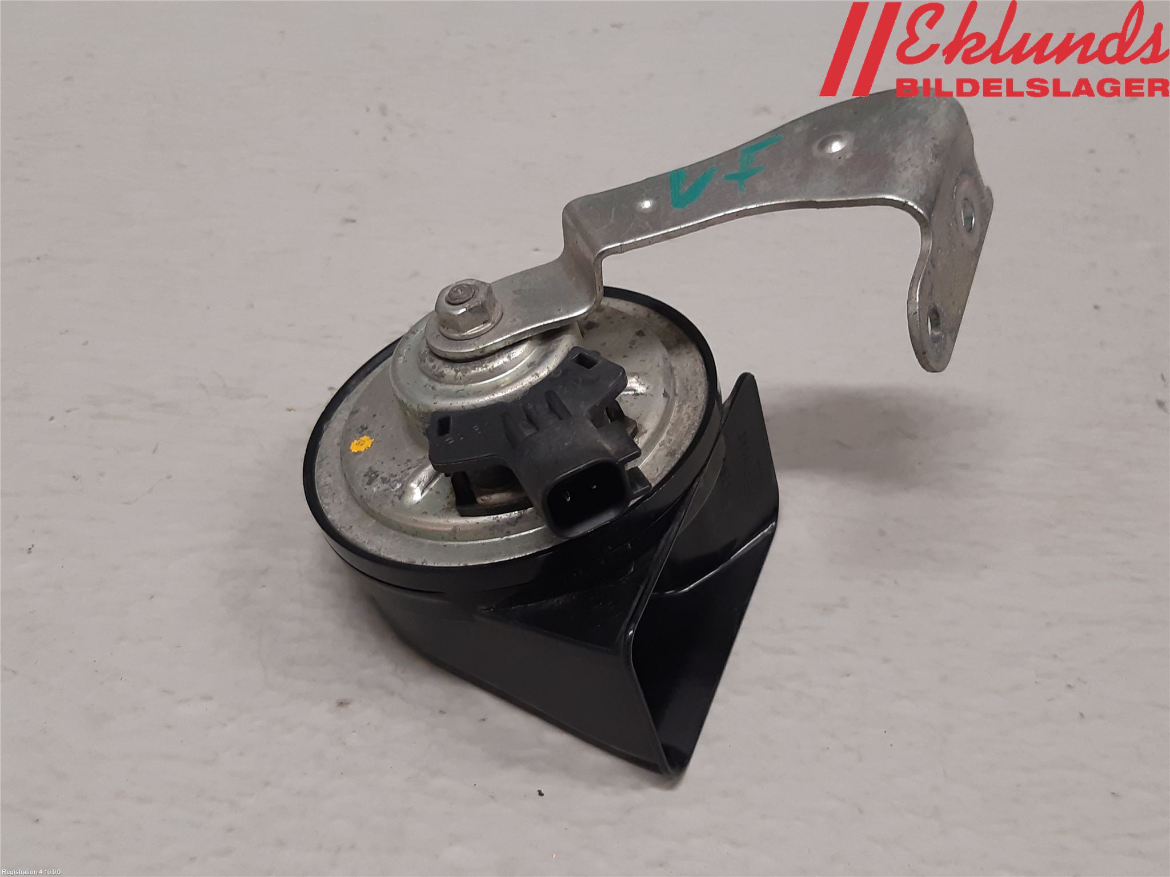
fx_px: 879
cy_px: 438
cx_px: 585
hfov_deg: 67.3
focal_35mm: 26
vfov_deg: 53.1
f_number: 1.7
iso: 125
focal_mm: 3.93
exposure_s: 1/50
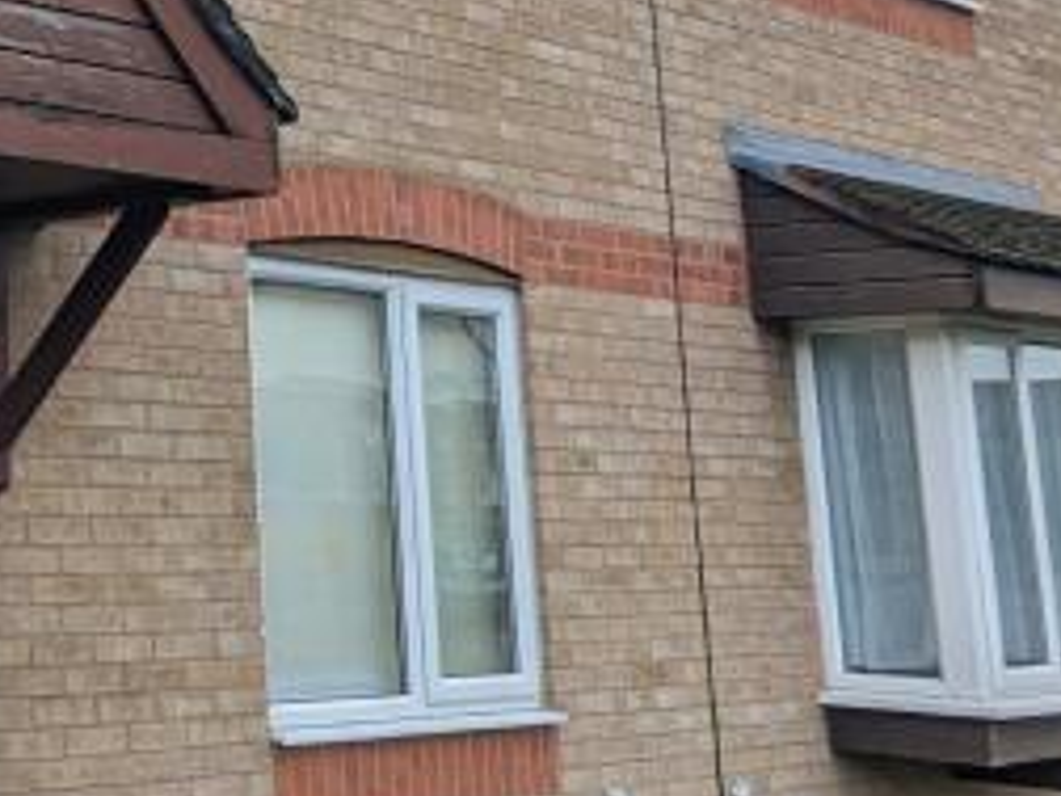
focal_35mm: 65
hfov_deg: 25.1
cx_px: -375
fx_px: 1992
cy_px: 107
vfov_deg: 22.1
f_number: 2.2
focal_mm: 2.35
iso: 51
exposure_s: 1/280
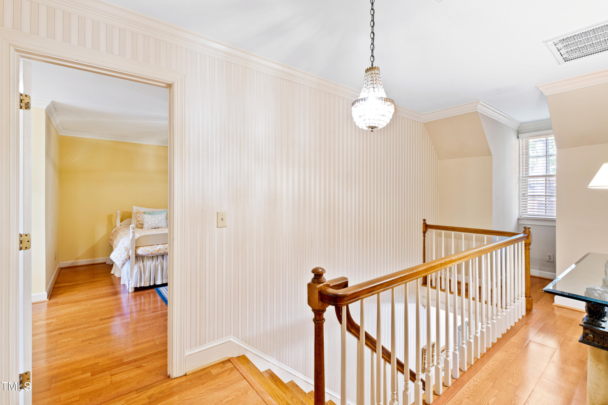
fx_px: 253
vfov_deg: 77.3
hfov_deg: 100.4
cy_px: 202
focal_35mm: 15
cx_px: 304
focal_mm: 10
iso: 100
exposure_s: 1.6
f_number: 8
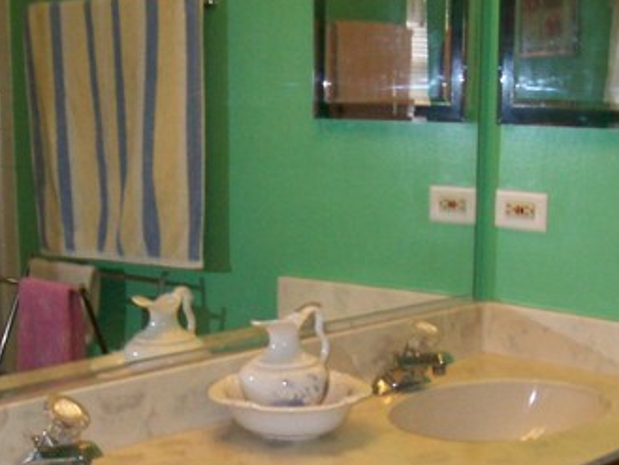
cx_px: 305
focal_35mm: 70
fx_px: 1252
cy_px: 382
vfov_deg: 20.7
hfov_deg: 27.8
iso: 200
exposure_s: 1/64
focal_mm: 6
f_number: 2.7
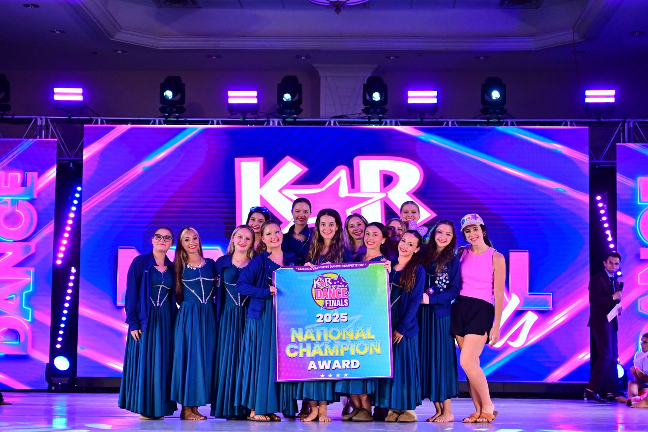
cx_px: 324
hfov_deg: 28.8
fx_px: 1260
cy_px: 216
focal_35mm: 70
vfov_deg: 19.5
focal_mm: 70
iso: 4000
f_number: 3.2
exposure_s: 1/1000
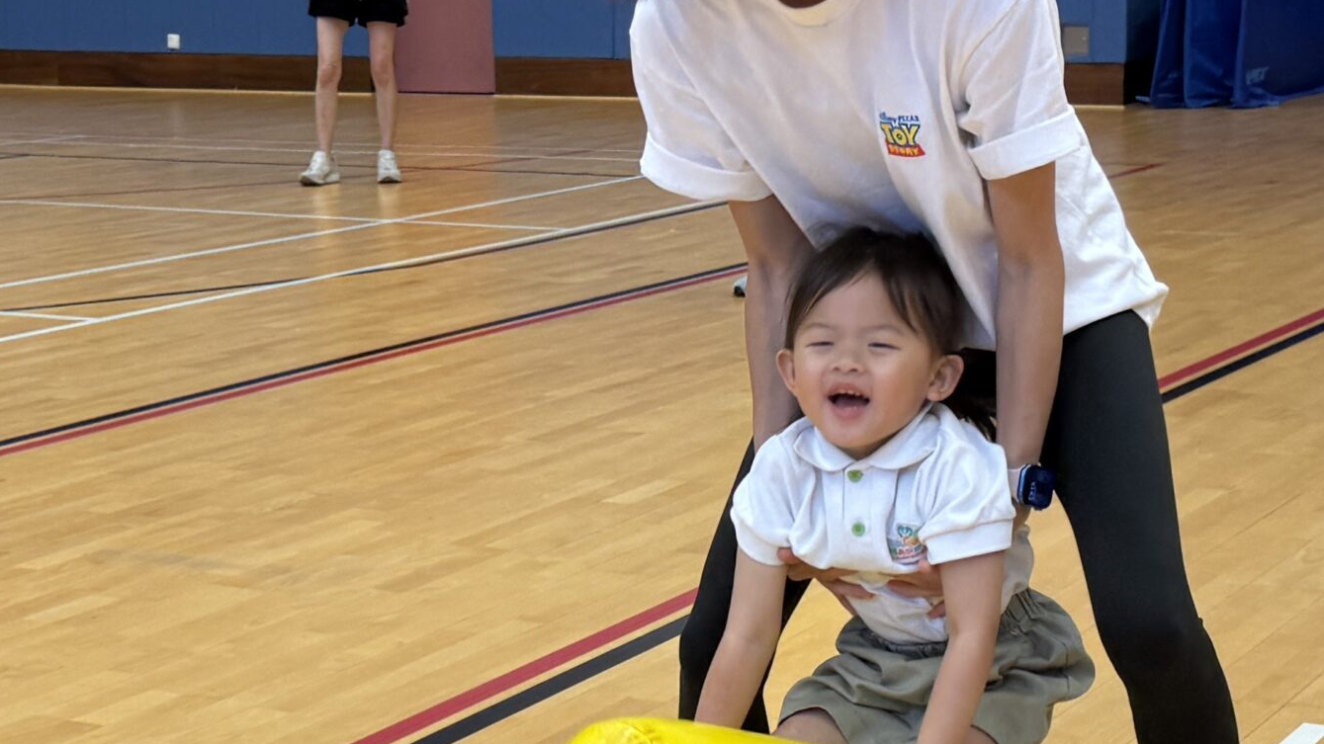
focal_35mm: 50
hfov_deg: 40.9
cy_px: 369
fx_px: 1755
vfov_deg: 23.9
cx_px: 866
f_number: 1.78
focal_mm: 6.76
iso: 80
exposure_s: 1/100
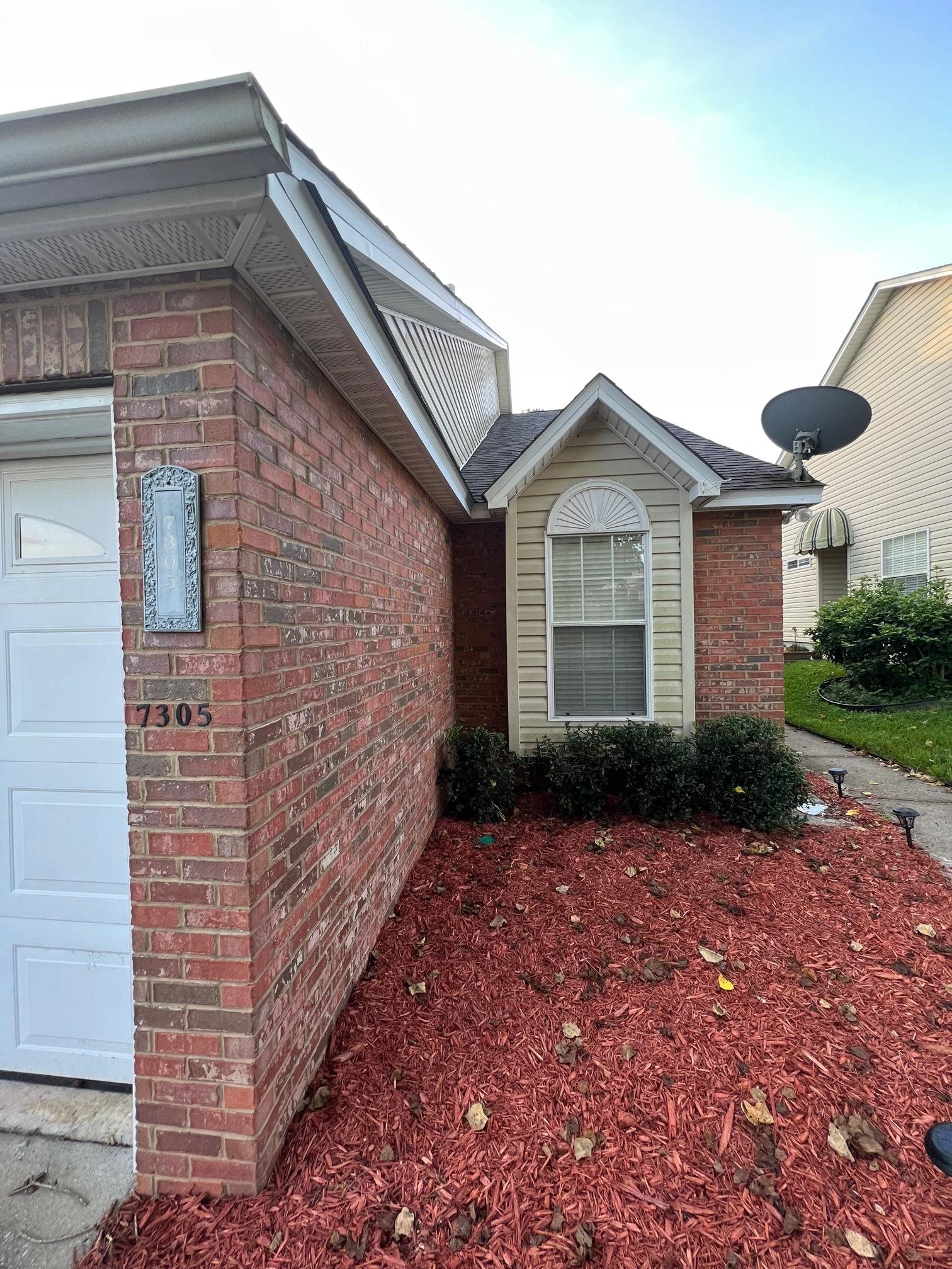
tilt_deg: -2.4
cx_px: 476
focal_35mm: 13
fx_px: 477
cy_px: 634
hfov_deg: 89.9
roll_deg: +0.6
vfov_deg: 106.2
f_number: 1.8
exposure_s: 1/99
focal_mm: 1.57
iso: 64
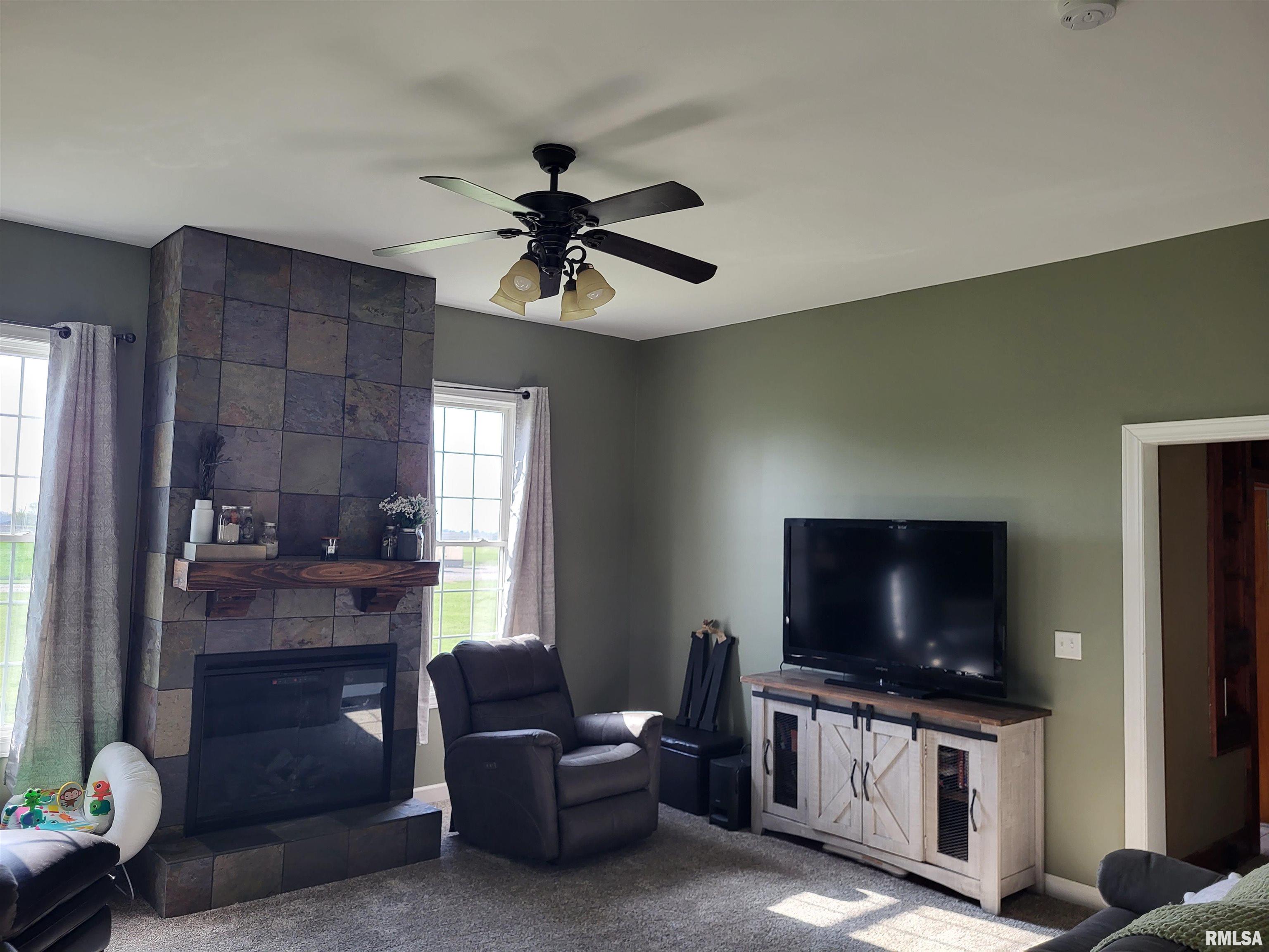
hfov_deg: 67.3
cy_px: 476
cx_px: 634
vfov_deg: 53.1
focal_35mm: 26
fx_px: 953
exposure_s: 1/120
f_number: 1.8
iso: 125
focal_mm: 5.4
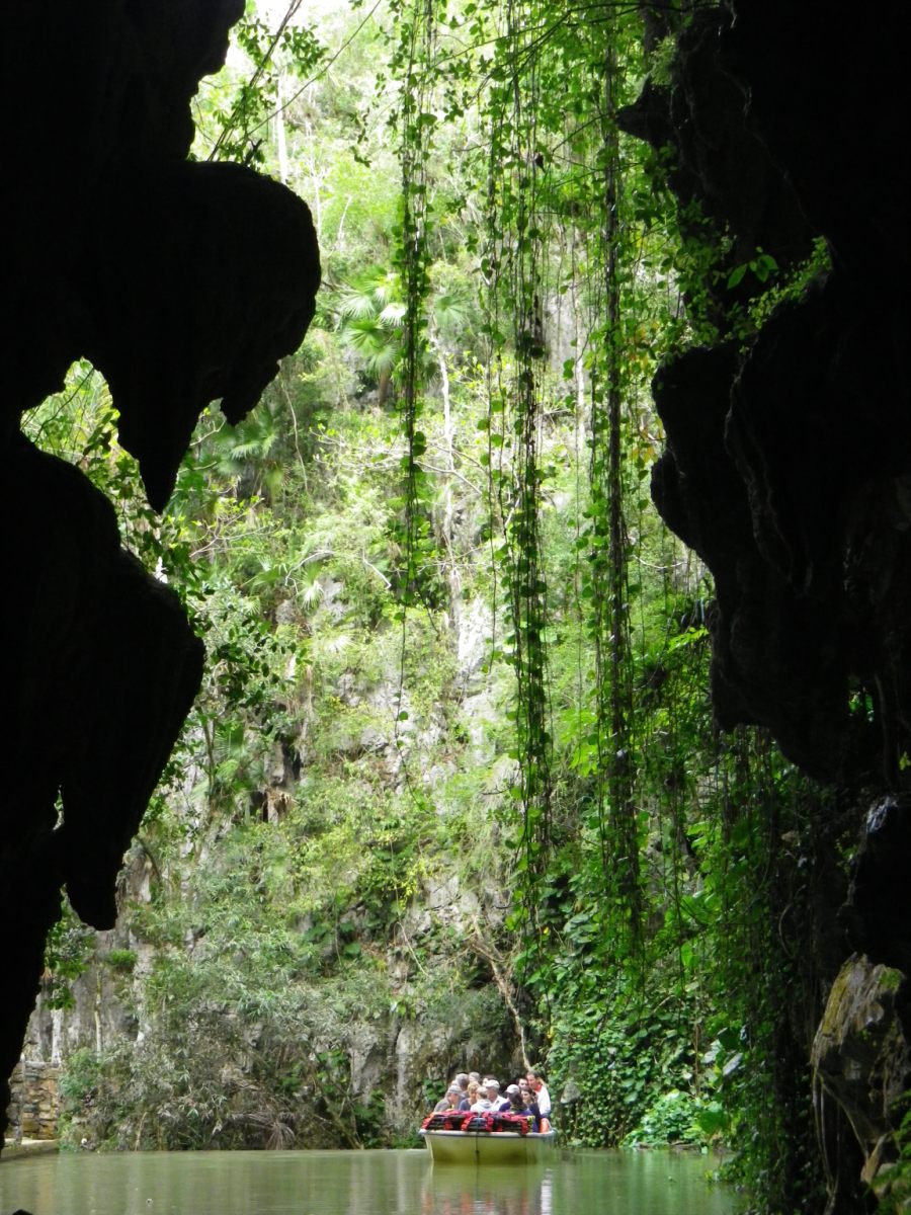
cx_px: 456
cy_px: 608
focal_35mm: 59
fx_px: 2070
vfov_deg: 32.7
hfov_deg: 24.8
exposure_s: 1/60
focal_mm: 10.4
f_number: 4.5
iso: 320
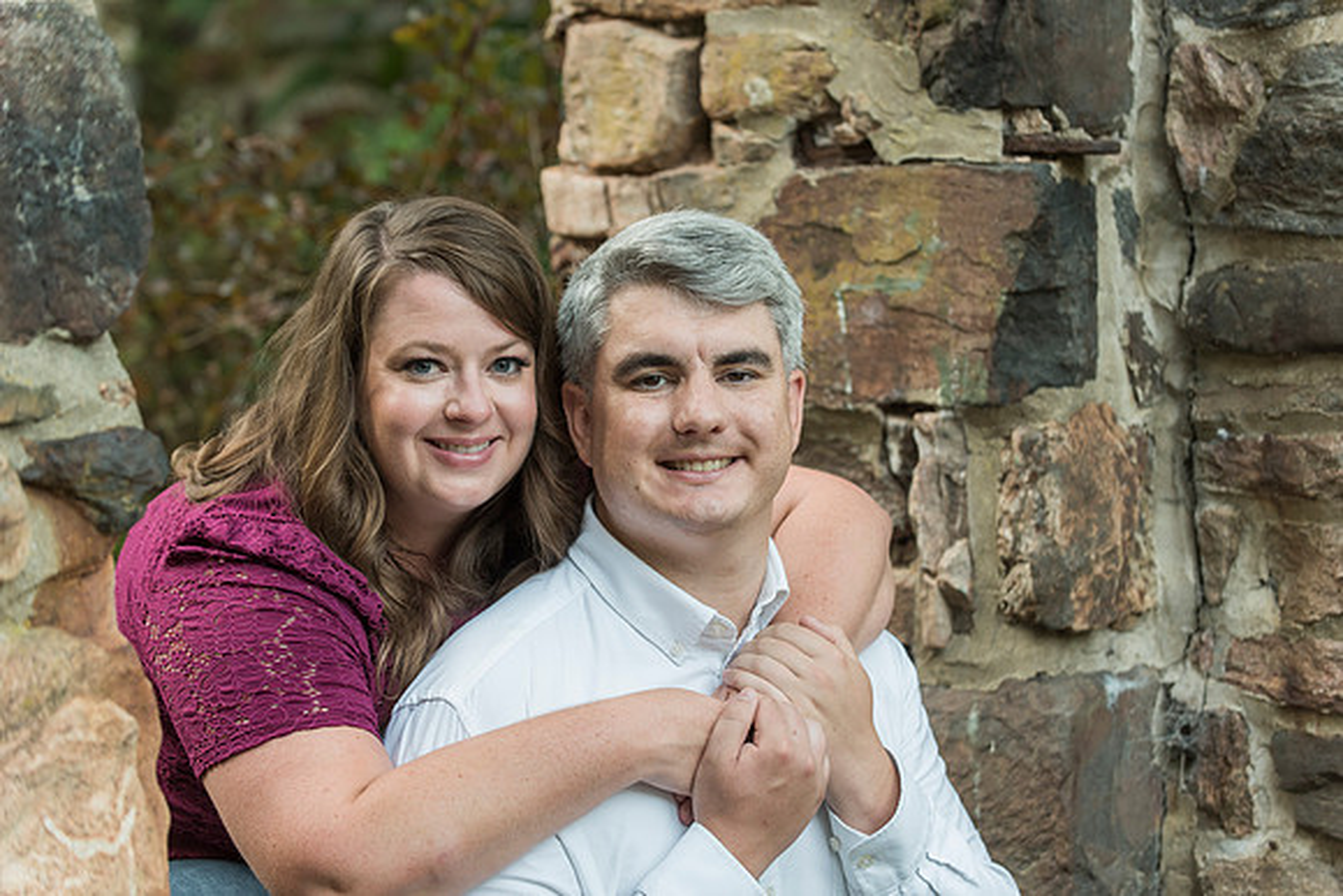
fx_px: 3806
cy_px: 448
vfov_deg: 13.4
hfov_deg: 20.0
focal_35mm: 102
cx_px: 672
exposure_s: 1/80
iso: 640
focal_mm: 102
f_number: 4
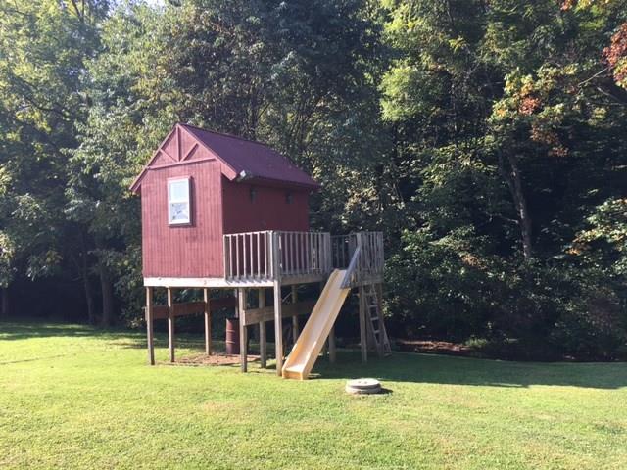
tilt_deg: +3.6
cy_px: 235
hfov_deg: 61.7
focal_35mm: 29
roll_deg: +2.5
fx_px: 525
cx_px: 314
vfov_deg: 48.2
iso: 25
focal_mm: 4.15
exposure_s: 1/353
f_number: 2.2
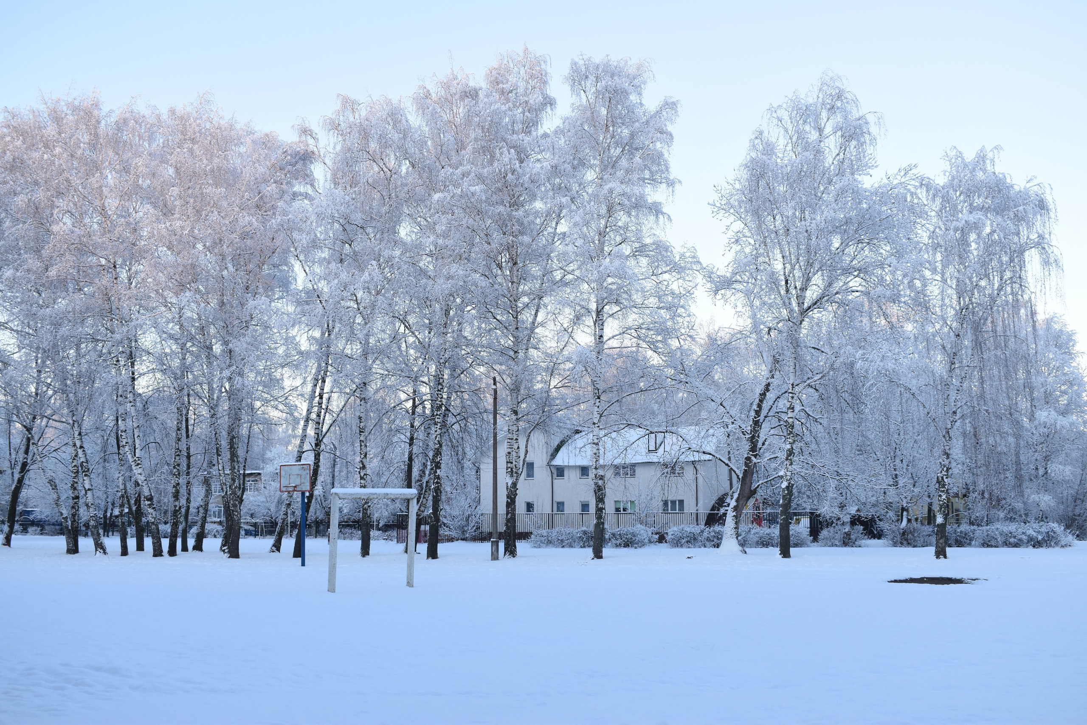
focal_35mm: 42
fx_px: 1268
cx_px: 544
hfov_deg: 46.4
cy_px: 362
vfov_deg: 31.9
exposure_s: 1/100
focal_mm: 28
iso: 250
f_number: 7.1
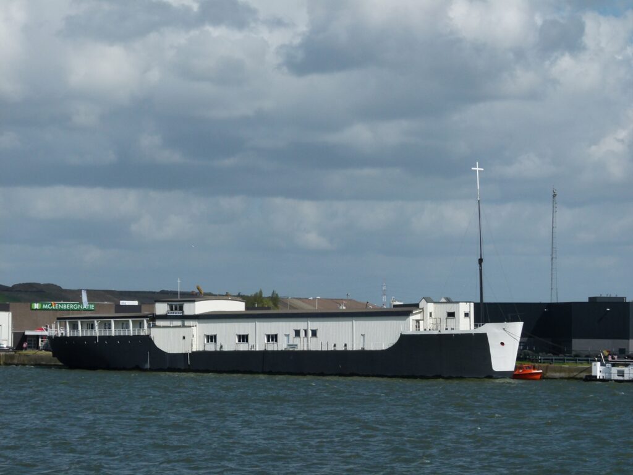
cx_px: 316
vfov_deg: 12.1
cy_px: 238
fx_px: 2231
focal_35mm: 122
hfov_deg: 16.1
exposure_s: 1/1600
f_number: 4
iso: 100
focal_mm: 21.9
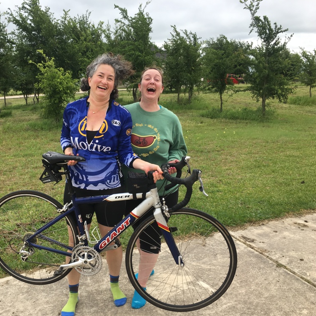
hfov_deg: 46.7
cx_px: 112
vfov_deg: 47.2
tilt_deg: -12.3
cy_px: 160
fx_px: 361
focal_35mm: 35
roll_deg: -0.2
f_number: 2.2
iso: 25
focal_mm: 4.15
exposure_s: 1/927
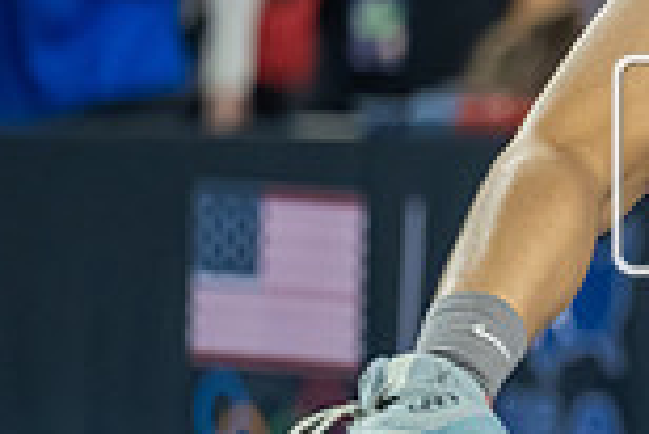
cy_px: 266
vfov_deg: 1.7
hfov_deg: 2.6
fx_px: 14508
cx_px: 1186
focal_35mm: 804
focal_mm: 190
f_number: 2.8
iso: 2000
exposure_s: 1/800
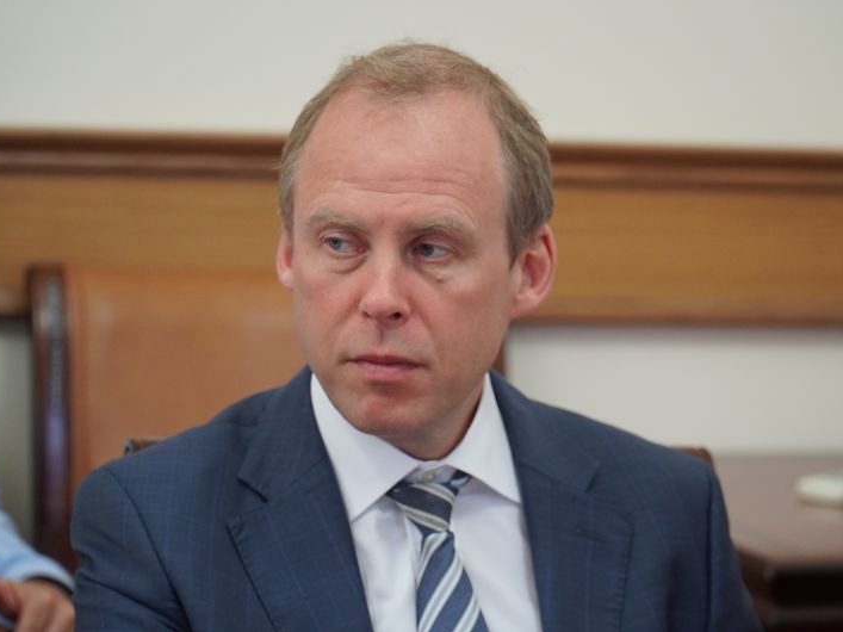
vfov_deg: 10.0
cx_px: 444
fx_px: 3617
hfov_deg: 13.3
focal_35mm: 149
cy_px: 315
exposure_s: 1/160
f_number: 4
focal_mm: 91
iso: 2000
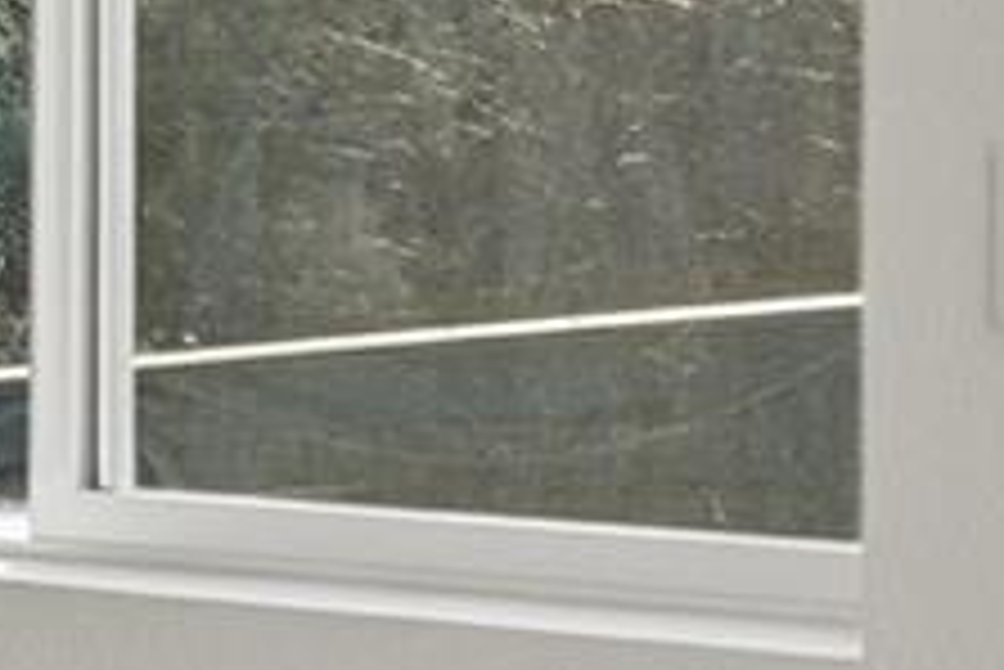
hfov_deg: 8.7
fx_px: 6000
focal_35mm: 215
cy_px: 74
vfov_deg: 6.4
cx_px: 2346
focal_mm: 30
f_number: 8
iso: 400
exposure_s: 1/2000
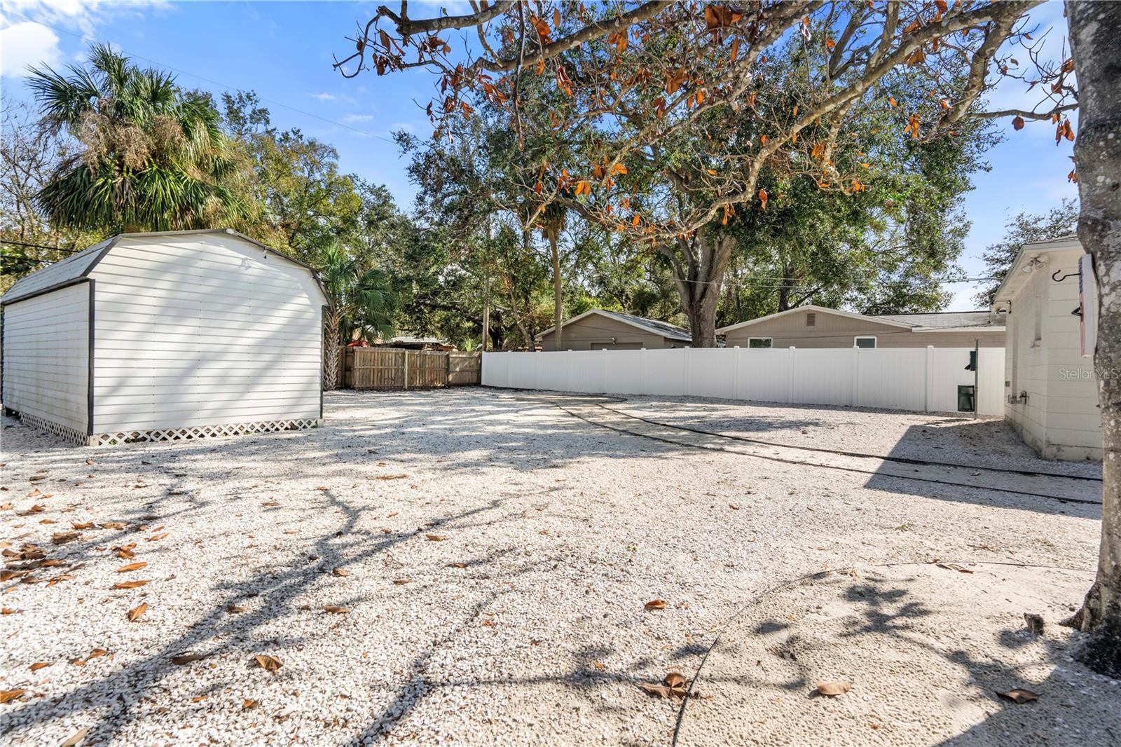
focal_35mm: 16
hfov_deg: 96.7
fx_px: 498
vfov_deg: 73.7
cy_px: 374
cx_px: 560
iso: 250
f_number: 8
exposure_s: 1/160
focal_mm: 16
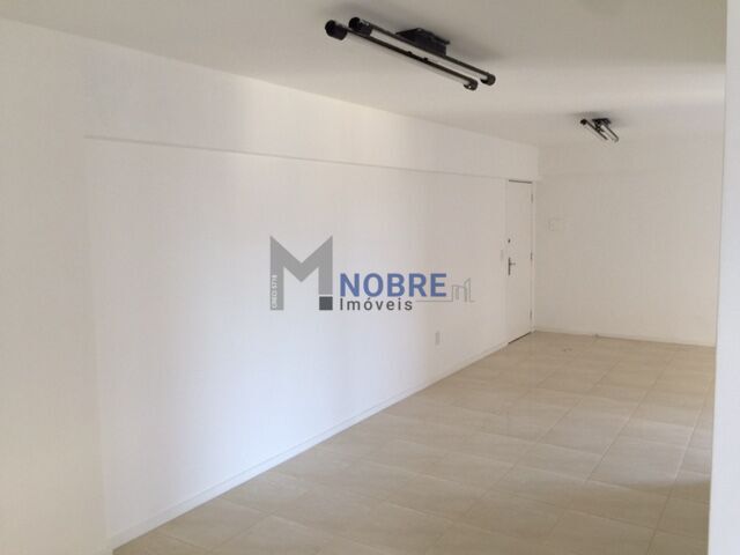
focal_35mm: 29
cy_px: 278
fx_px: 620
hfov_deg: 61.7
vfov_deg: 48.2
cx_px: 370
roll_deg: -0.1
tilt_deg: -5.2
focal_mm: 4.15
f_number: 2.2
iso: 40
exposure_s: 1/30
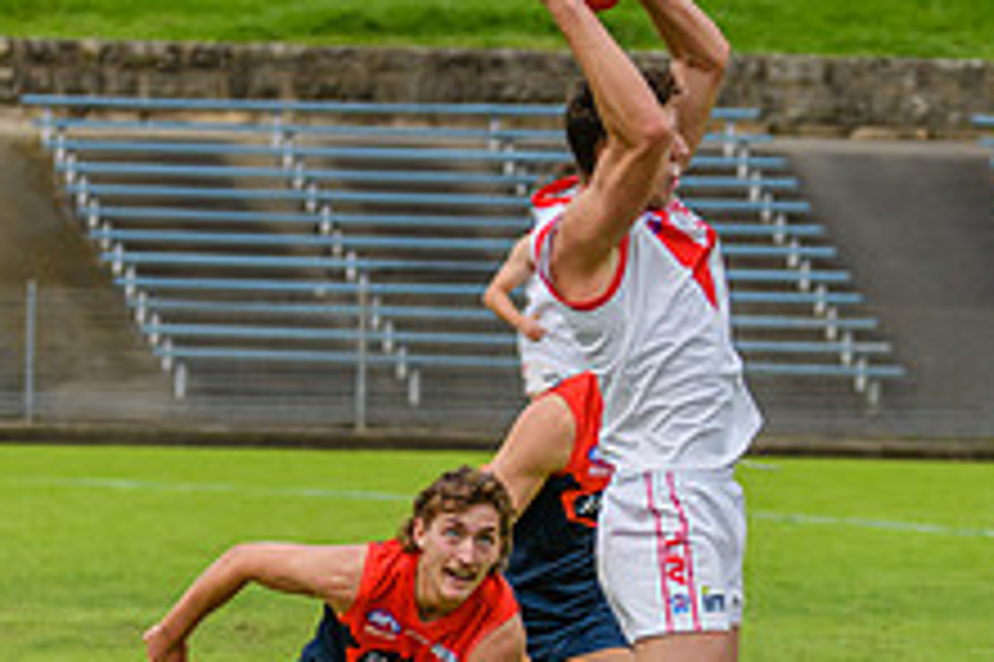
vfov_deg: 2.1
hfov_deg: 3.2
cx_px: 867
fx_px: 17906
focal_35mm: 649
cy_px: 695
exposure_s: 1/2500
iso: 800
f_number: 6.3
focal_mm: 210
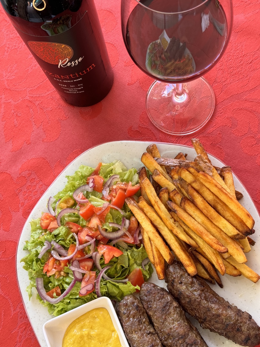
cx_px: 130
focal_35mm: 48
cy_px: 174
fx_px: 481
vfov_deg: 39.7
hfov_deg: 30.3
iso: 100
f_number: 1.78
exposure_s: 1/107
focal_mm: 6.86
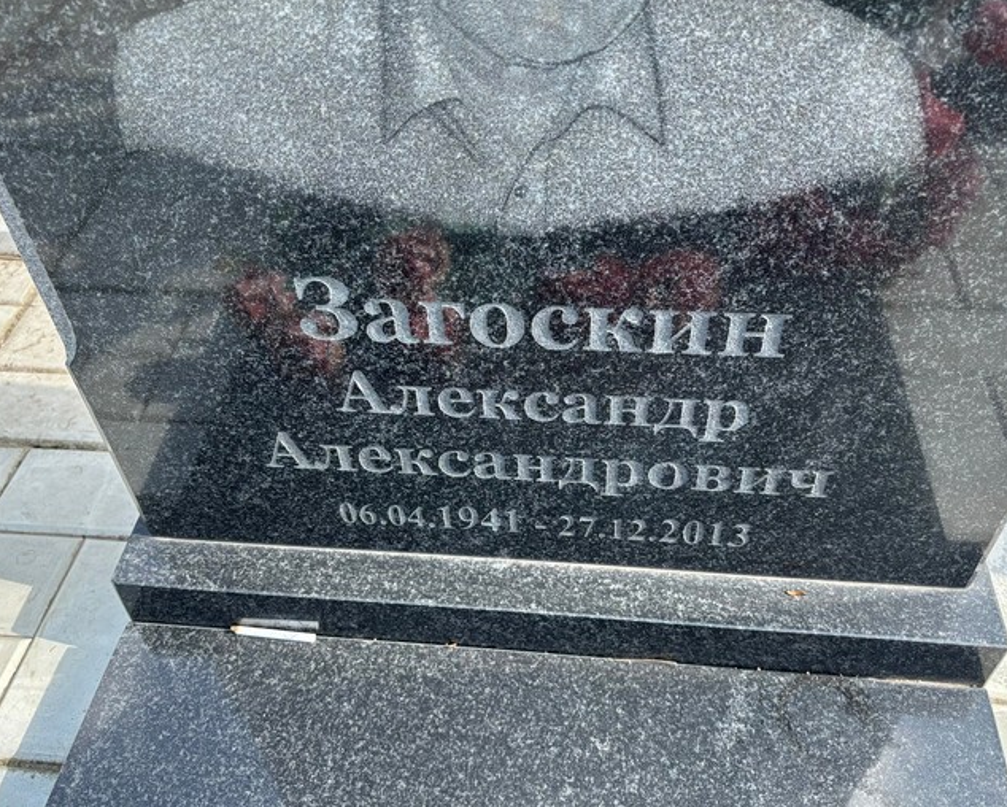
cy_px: 397
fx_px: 954
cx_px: 504
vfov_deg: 45.8
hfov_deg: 55.6
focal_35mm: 32
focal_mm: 5.96
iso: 50
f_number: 1.6
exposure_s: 1/641
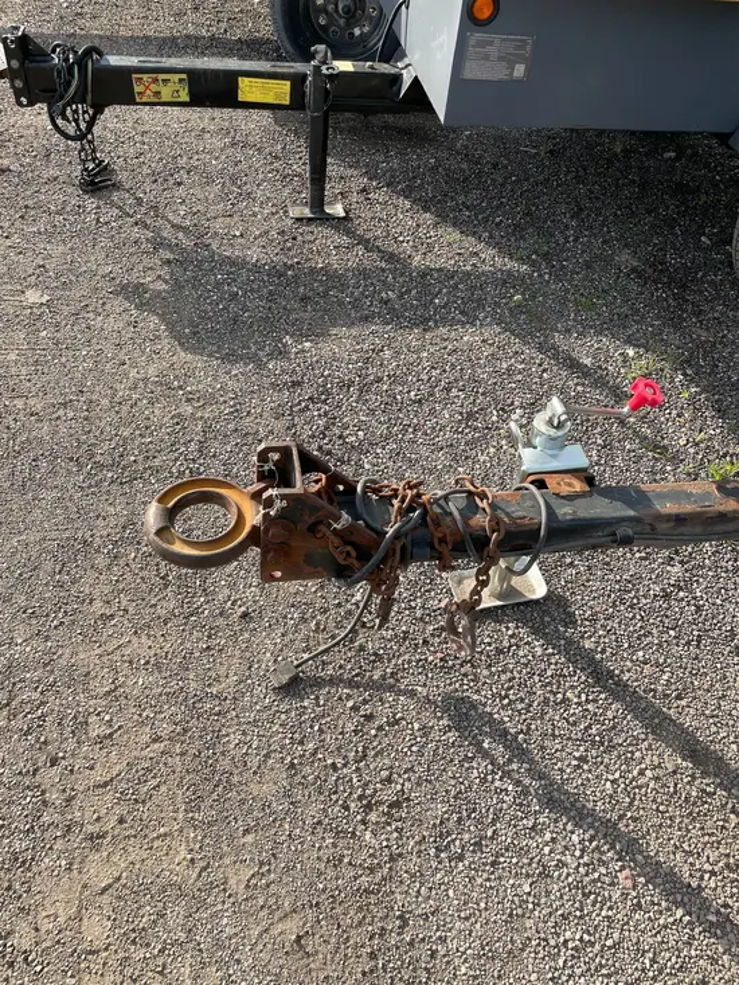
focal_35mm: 26
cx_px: 370
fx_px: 740
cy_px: 492
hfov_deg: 53.1
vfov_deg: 67.3
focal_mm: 4.2
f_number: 1.6
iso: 32
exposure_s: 1/1006
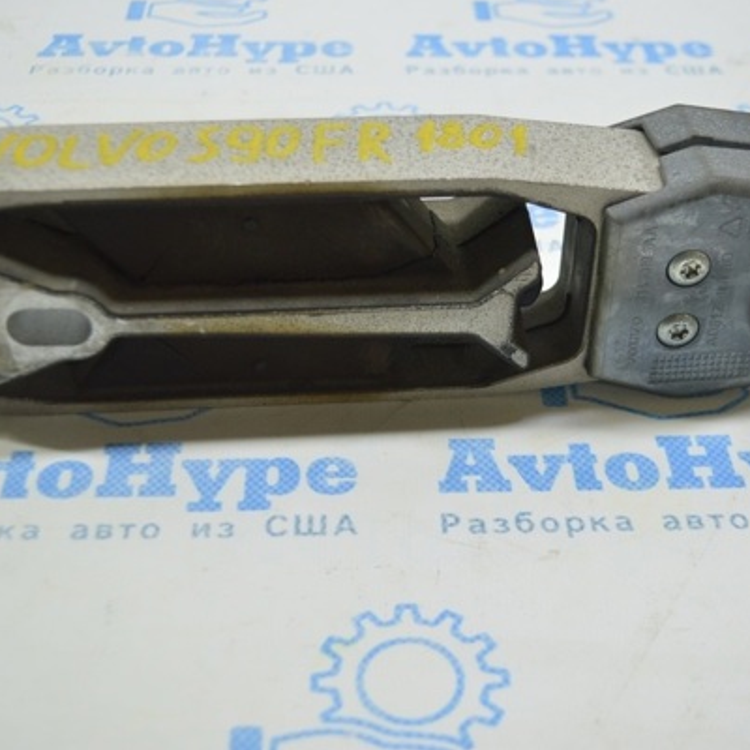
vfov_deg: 32.2
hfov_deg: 32.2
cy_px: 353
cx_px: 388
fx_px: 1299
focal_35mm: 53
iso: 400
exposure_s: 1/40
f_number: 4
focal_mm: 26
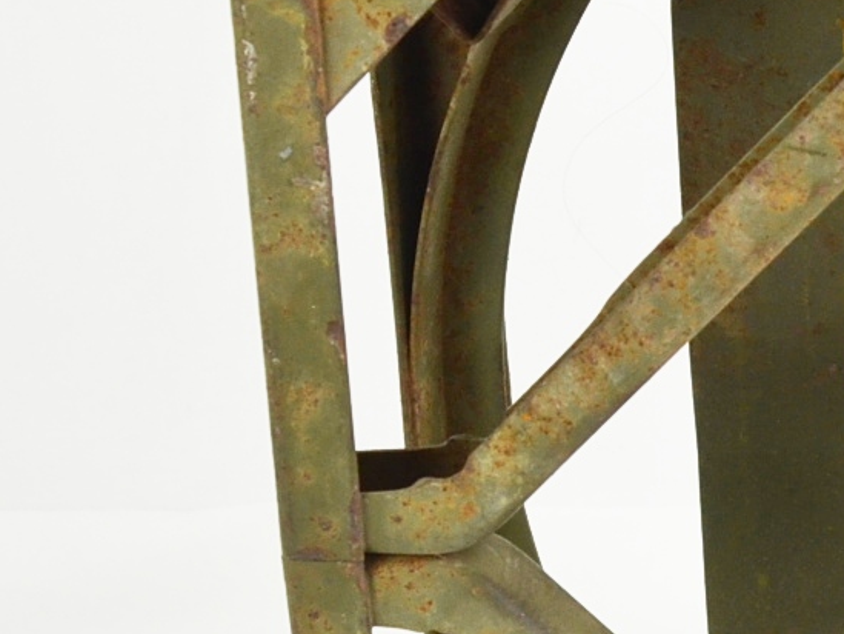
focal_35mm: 142
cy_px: 439
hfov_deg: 13.2
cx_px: 1227
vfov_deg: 10.4
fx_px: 3463
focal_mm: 22
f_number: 5.6
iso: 360
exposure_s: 1/125
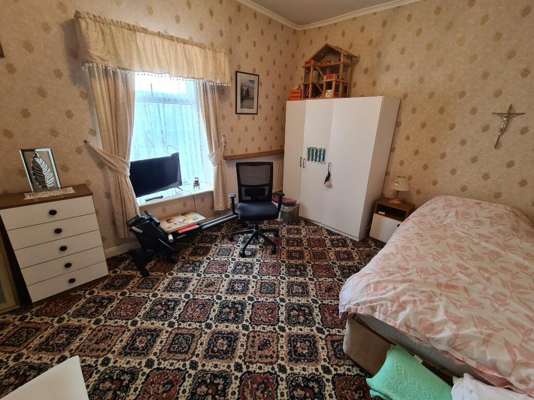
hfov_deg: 106.2
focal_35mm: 13
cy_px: 200
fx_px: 201
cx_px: 267
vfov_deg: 89.9
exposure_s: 1/50
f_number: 2.2
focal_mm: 2.22
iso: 250
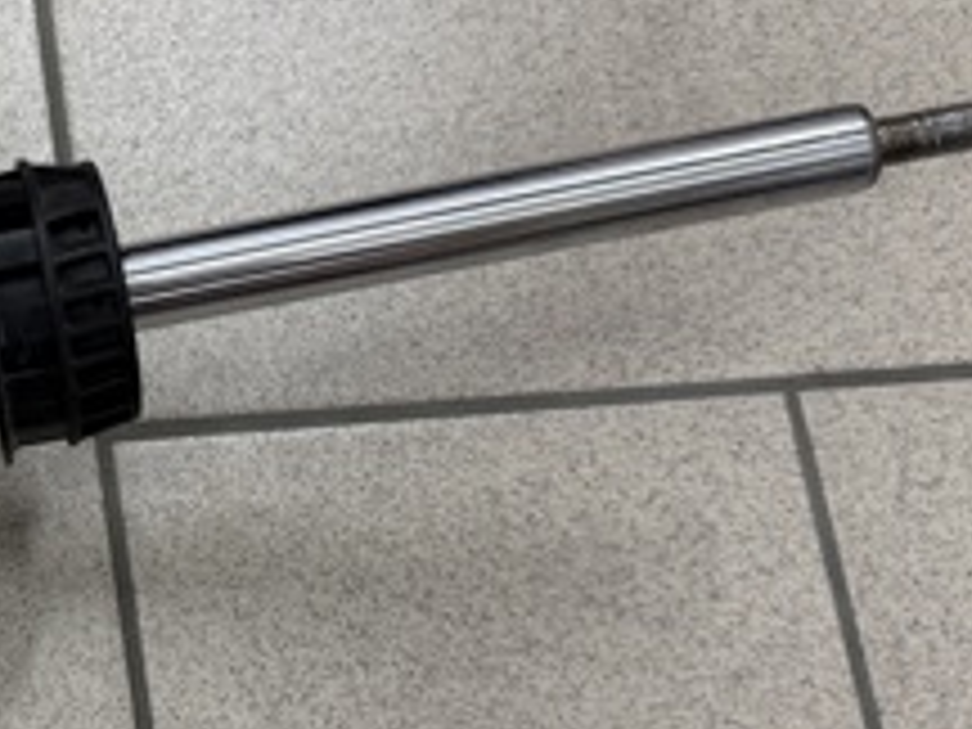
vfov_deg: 20.7
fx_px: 1994
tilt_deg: -69.1
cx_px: -99
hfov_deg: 25.4
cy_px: 472
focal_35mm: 71
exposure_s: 1/100
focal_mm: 6.76
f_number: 1.78
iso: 125
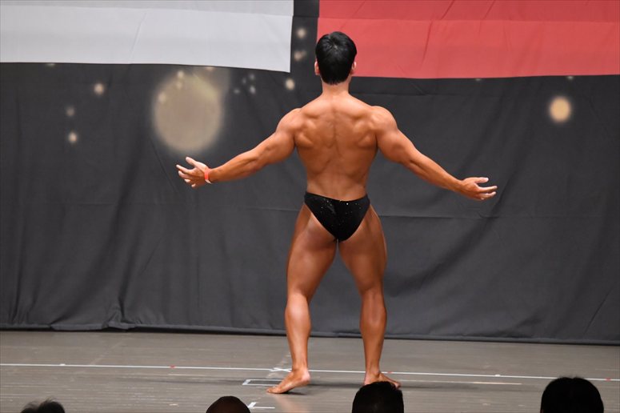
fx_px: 3873
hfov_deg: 9.2
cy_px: 206
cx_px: 310
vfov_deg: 6.1
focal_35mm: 225
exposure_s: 1/400
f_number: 5.6
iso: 6400
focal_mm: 150
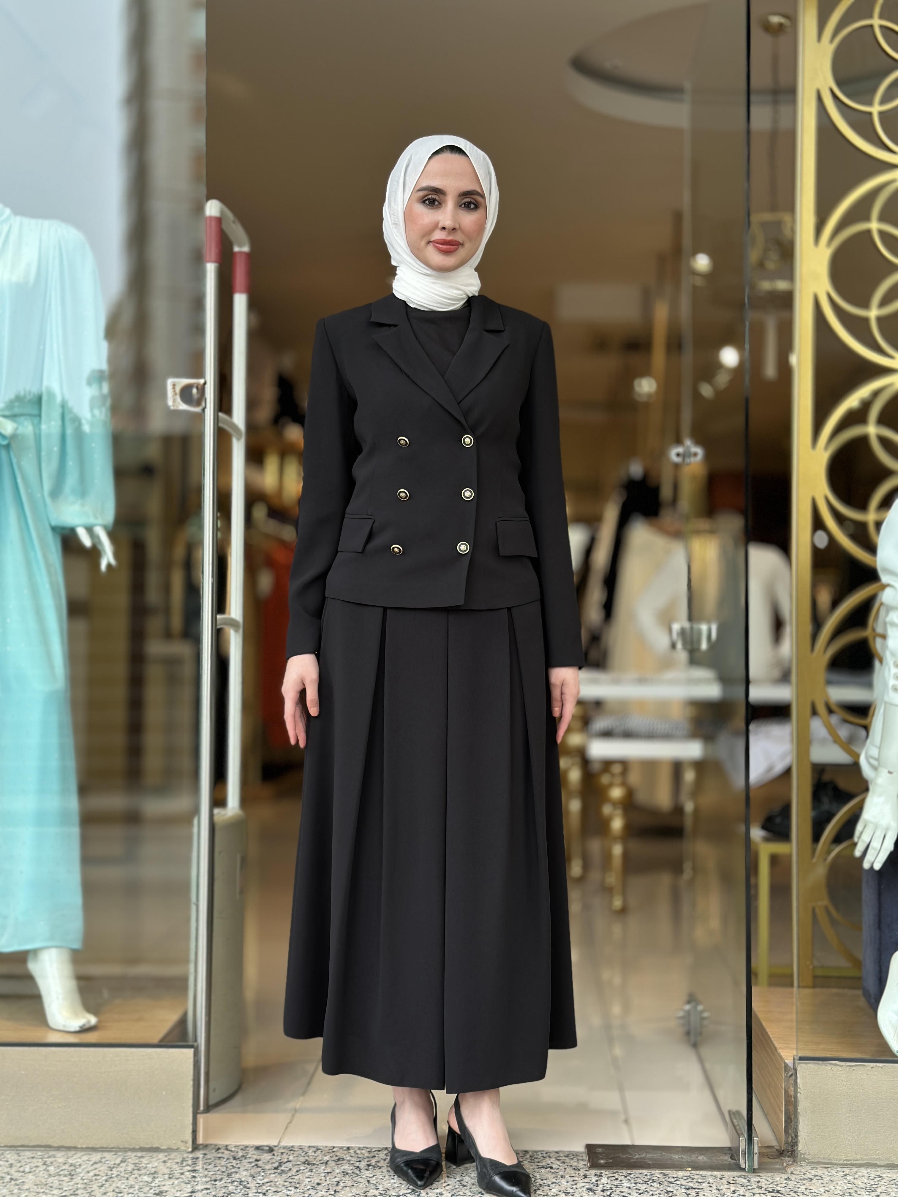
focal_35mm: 48
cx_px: 449
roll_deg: -1.7
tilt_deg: +2.2
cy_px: 598
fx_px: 1660
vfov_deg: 39.7
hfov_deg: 30.3
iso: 80
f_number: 1.78
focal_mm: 6.86
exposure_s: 1/253
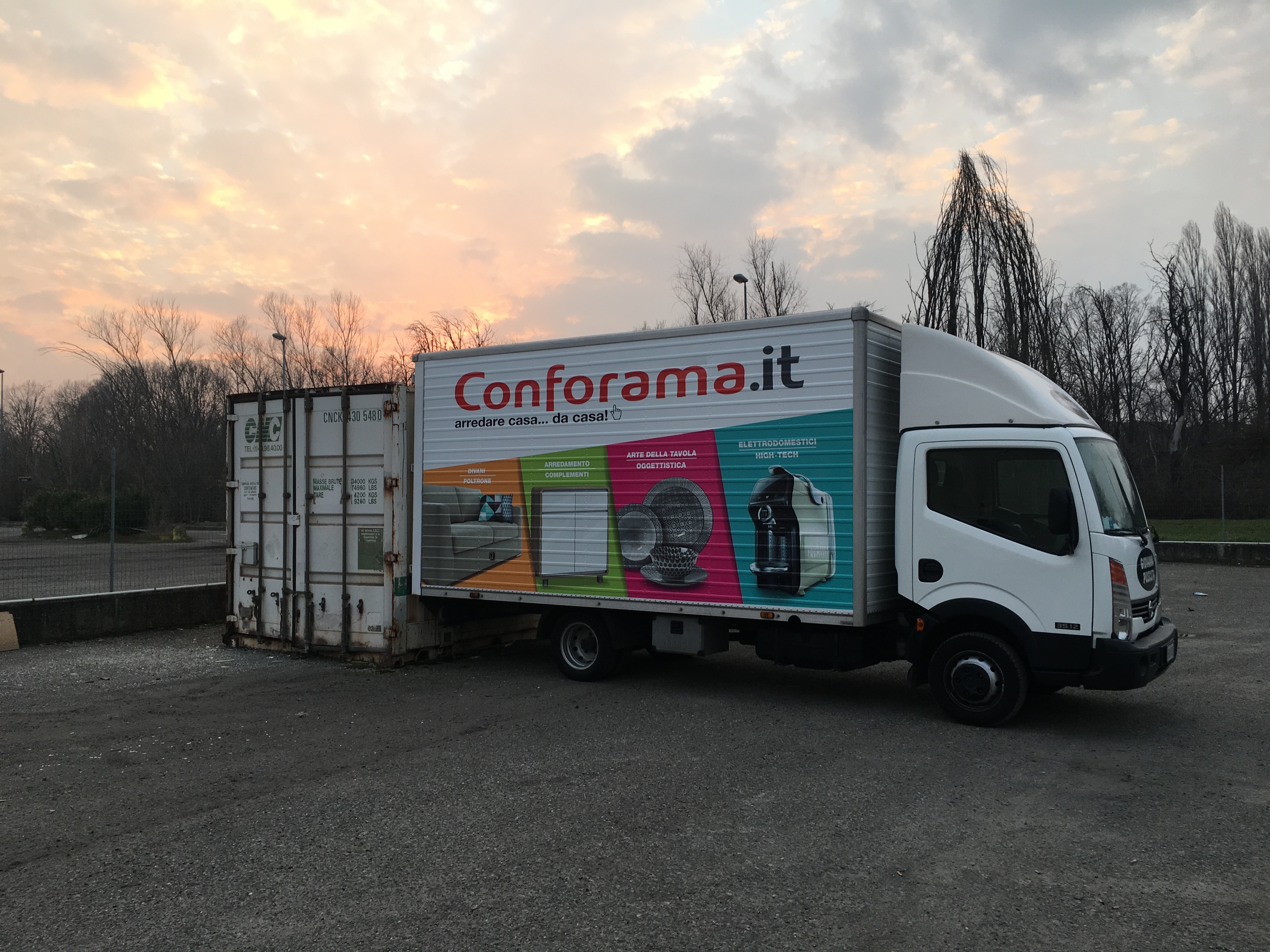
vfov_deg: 48.2
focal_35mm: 29
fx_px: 1064
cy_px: 476
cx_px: 635
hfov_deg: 61.7
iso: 25
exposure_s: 1/100
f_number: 2.2
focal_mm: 4.15
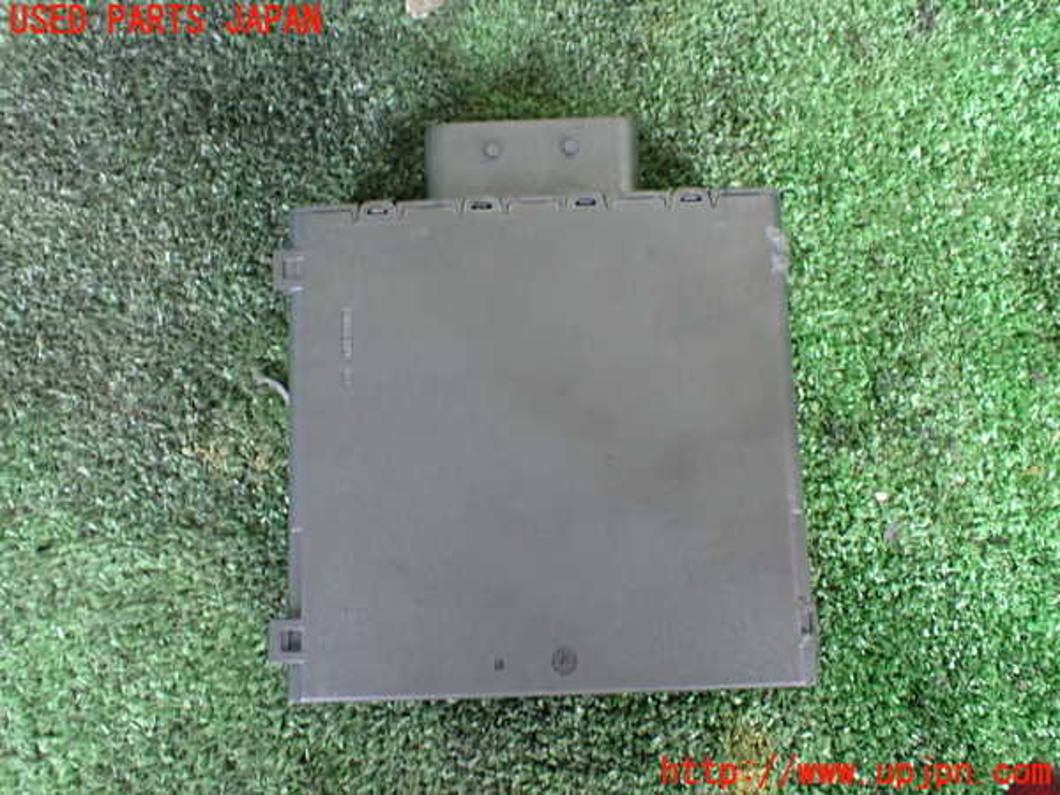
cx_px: 530
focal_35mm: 30
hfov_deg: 60.0
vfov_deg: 46.8
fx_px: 919
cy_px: 398
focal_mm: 5.4
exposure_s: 1/30
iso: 1000
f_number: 2.3
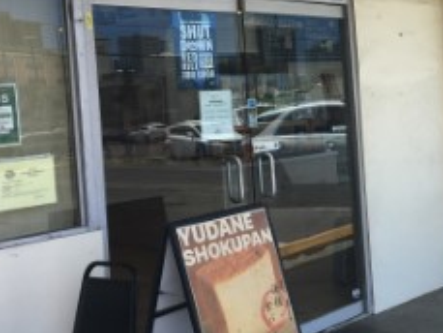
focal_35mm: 57
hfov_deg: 32.0
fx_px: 730
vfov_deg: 25.5
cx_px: 404
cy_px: 106
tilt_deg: -1.4
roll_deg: +2.3
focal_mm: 4.15
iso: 25
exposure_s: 1/519
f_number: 2.2
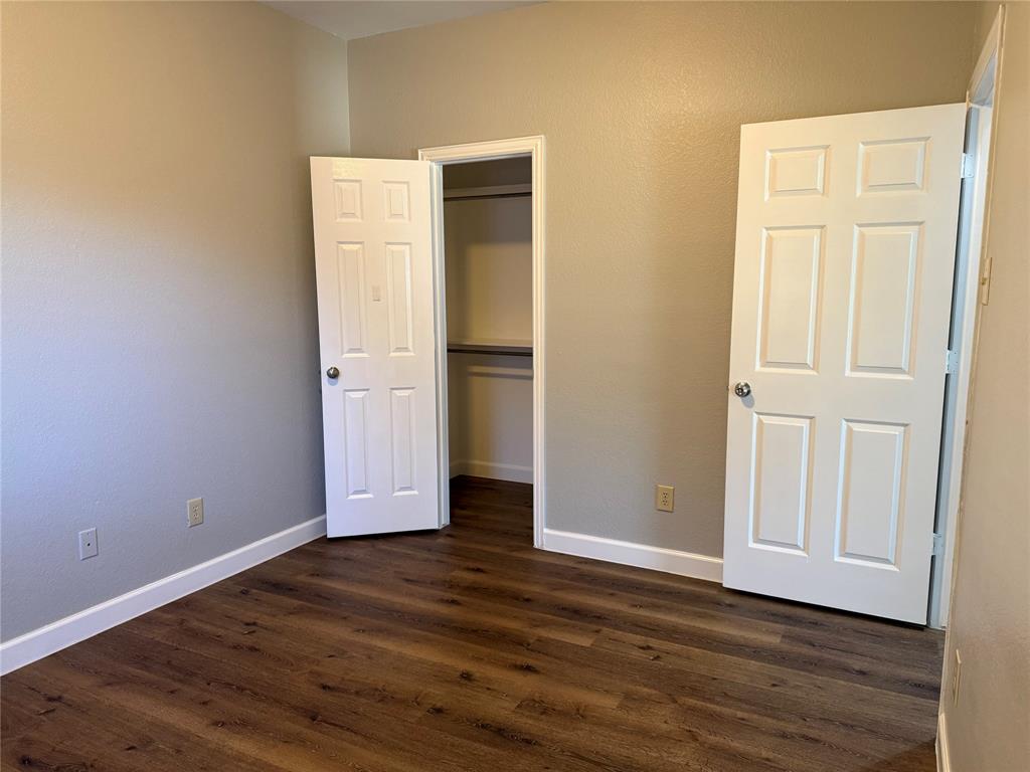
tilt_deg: -7.7
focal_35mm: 24
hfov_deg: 71.6
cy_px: 386
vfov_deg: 56.8
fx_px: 714
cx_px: 515
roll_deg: +0.0
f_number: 1.78
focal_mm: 6.76
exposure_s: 1/60
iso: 320
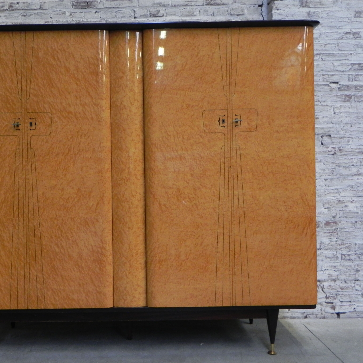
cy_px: 182
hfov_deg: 42.5
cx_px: 132
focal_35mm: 39
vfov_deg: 42.8
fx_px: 463
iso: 400
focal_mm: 5.9
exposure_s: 1/26.7
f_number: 2.8
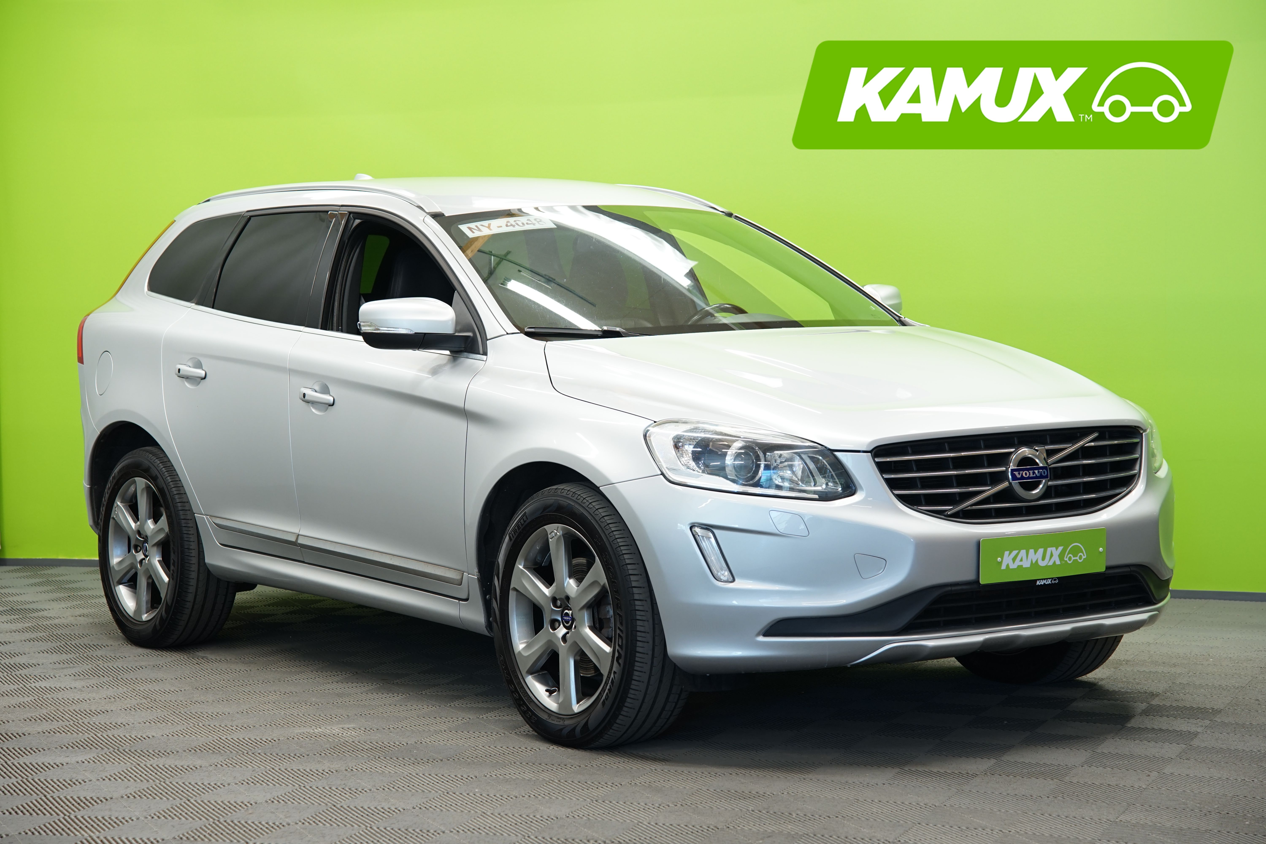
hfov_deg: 28.1
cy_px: 422
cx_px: 633
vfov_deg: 18.9
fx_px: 2532
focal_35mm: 72
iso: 500
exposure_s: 1/20
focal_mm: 72
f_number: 5
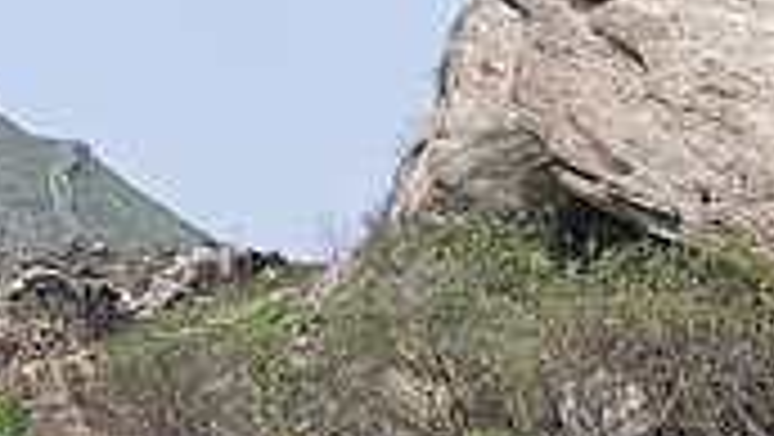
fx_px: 2670
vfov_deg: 9.3
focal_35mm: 130
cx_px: 158
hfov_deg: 16.4
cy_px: 310
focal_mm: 18
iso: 400
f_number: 5.6
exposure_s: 1/1600
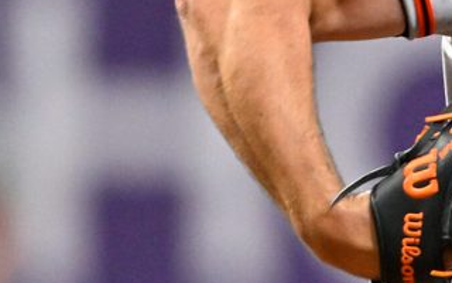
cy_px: 8
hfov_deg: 1.4
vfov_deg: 0.9
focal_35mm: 1531
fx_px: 18860
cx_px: 617
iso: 2000
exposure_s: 1/2000
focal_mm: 400
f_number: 2.8
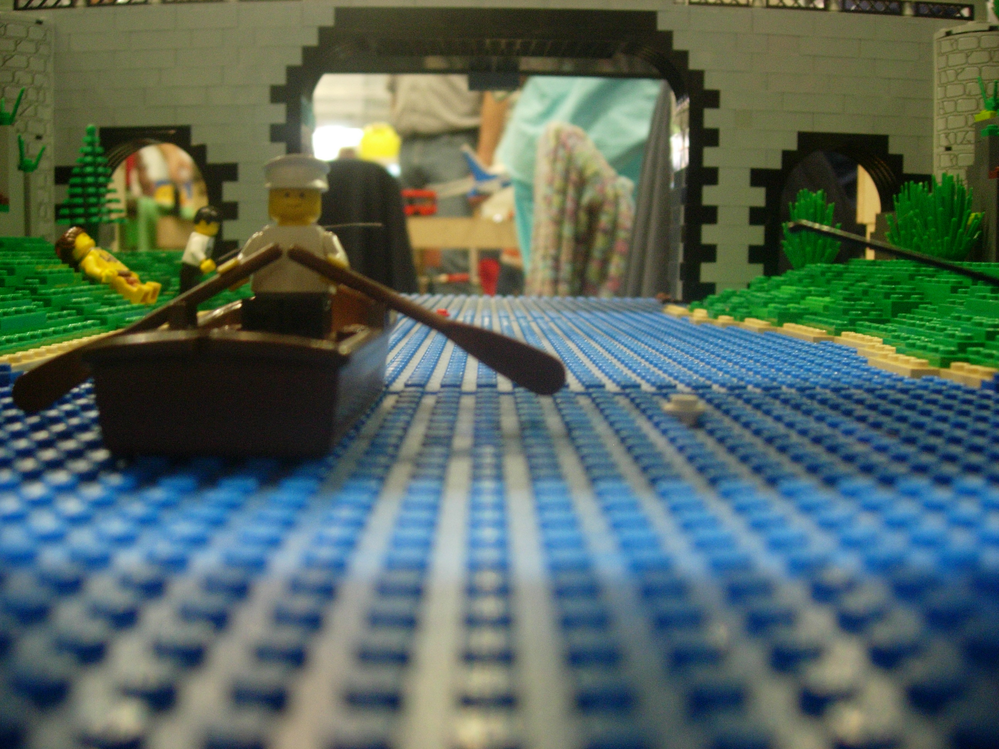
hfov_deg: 49.0
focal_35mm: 38
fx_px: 1097
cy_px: 374
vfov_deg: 37.7
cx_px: 500
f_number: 2.8
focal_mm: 7.8
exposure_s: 1/12.6
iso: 200
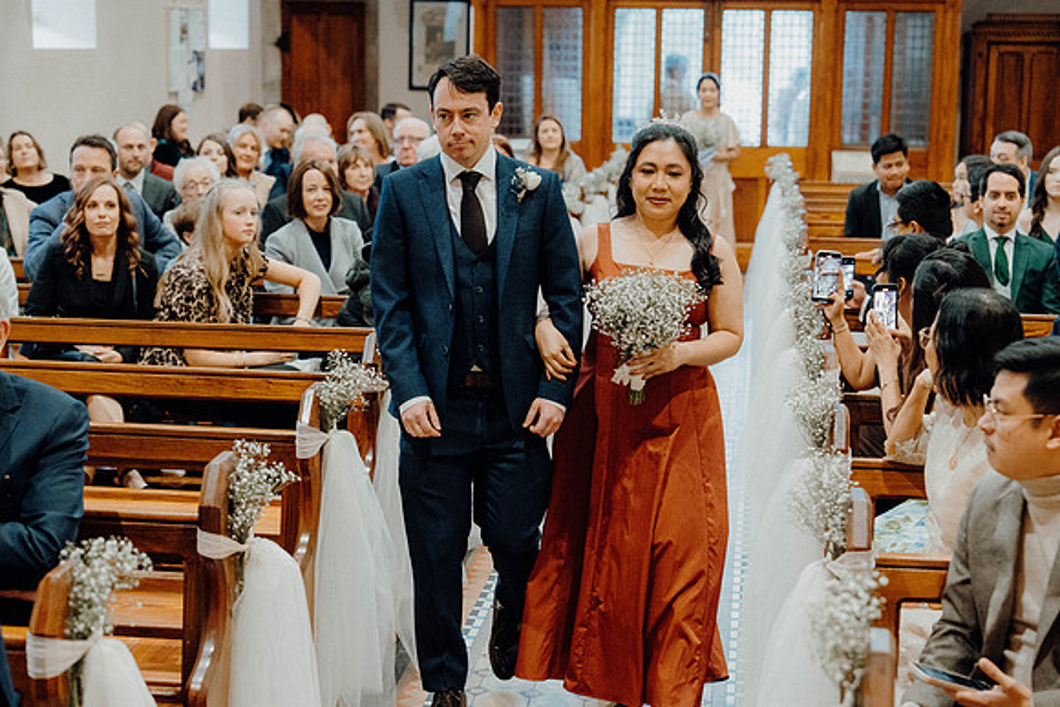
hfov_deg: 31.0
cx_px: 530
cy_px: 354
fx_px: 1914
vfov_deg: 20.9
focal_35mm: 65
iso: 5000
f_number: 3.5
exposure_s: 1/160
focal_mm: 65
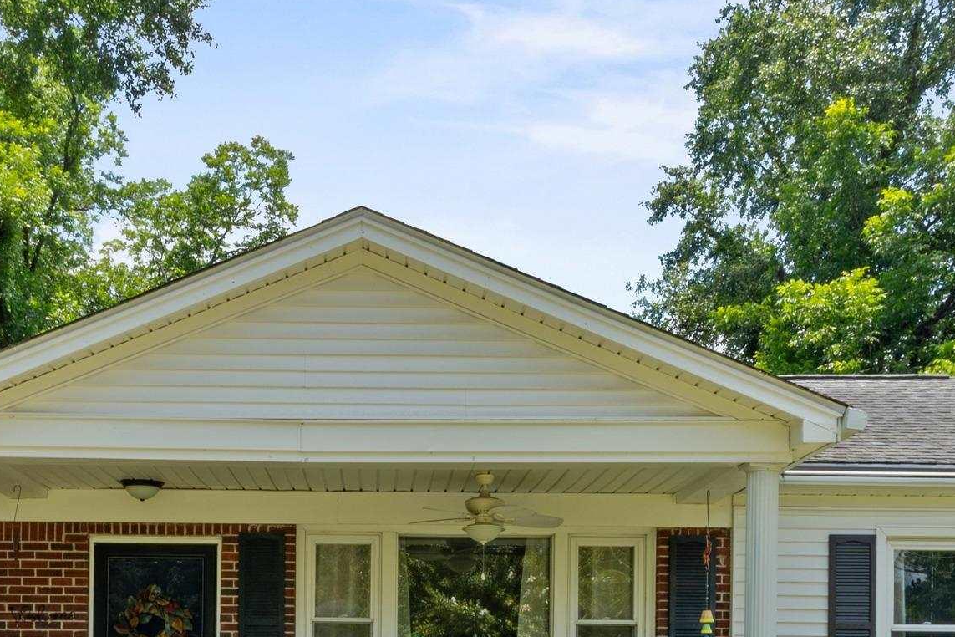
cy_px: 626
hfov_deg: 52.6
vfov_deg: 33.8
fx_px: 957
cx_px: 378
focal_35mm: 36
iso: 50
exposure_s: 1/15
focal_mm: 11
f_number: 16
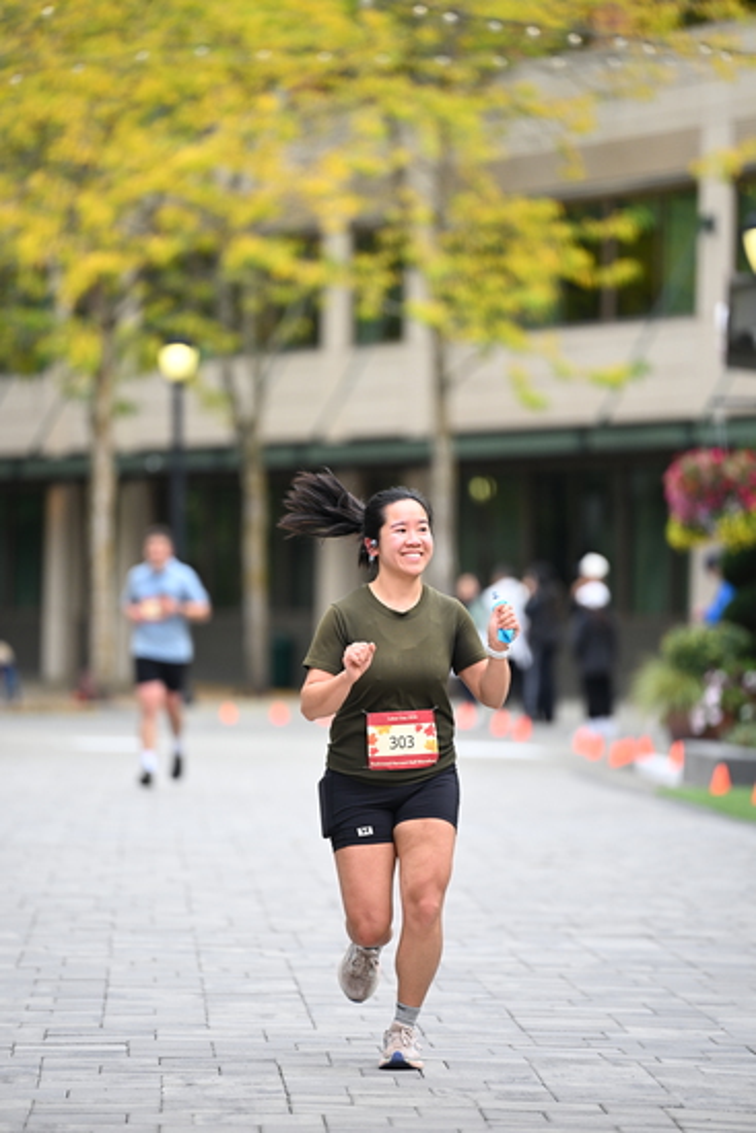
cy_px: 566
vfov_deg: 10.3
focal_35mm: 200
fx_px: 6296
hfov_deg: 6.9
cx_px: 378
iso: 640
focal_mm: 200
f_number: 2.8
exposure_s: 1/1600
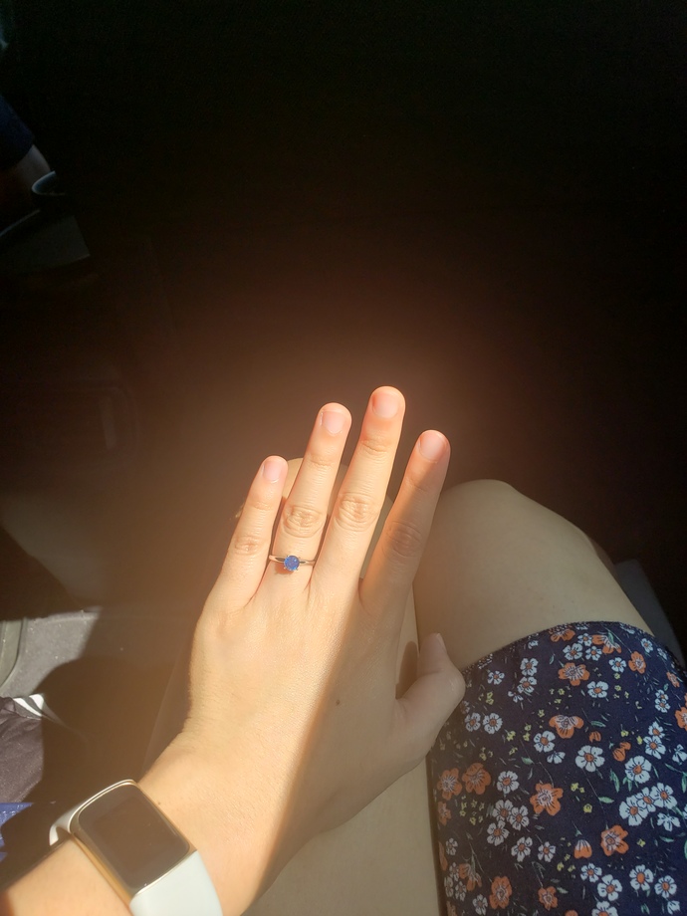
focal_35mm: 26
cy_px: 458
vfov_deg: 67.3
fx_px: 688
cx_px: 344
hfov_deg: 53.1
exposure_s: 1/850
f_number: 2.4
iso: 50
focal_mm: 4.3
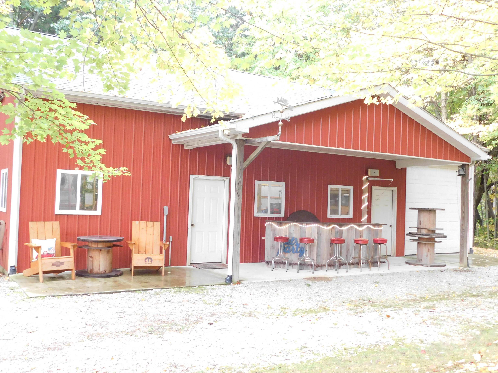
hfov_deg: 51.4
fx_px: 518
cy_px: 186
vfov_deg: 39.7
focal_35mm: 36
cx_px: 249
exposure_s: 1/15
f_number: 3.5
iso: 400
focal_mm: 6.3
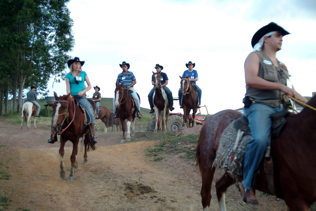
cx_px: 158
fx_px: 369
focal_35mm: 42
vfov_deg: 31.9
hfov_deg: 46.4
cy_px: 106
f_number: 3.5
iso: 200
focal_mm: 28
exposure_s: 1/60
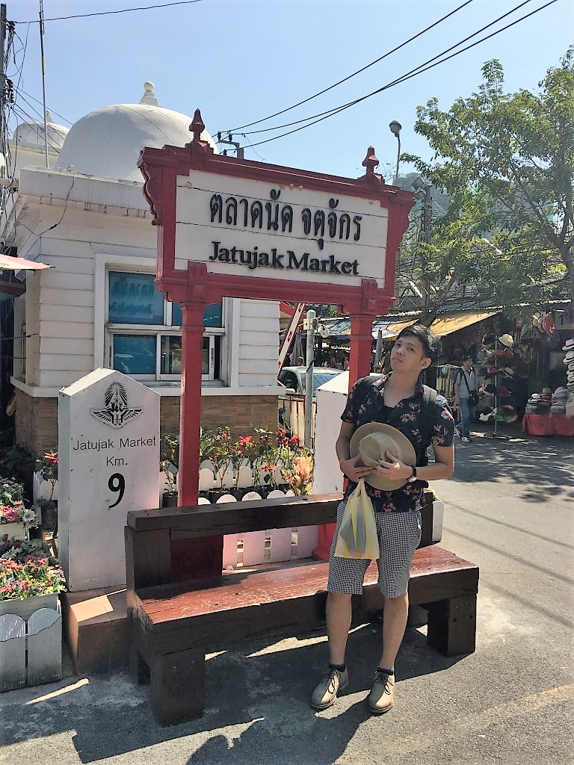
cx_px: 287
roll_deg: -1.4
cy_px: 382
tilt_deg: -1.7
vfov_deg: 61.7
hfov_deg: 48.2
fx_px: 641
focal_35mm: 29
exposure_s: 1/1508
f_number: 2.2
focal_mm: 4.15
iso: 25
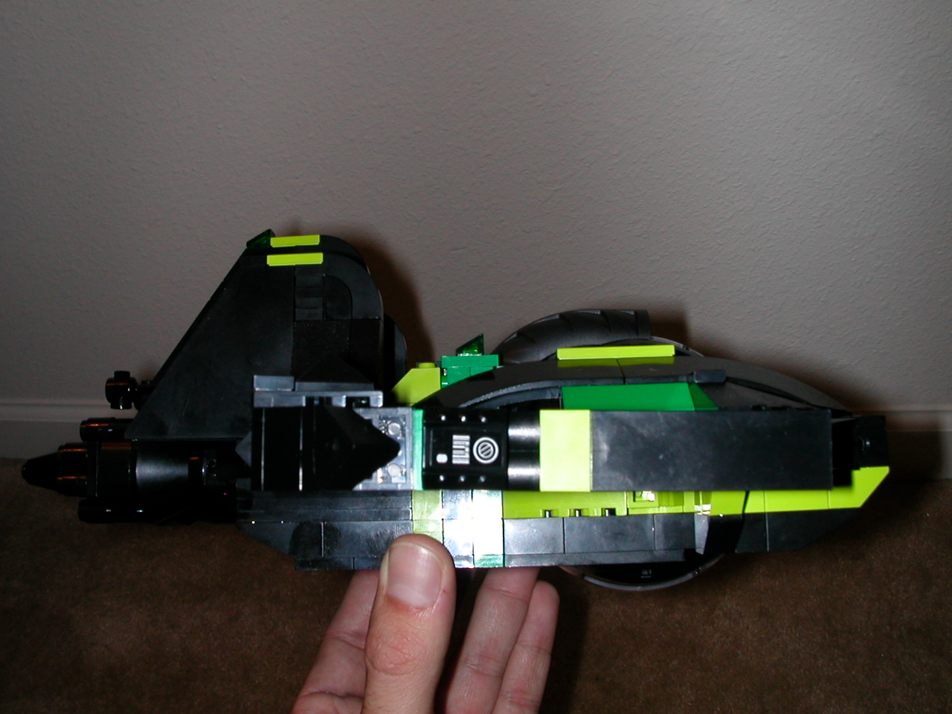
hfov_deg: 50.1
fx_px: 1018
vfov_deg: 38.7
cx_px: 476
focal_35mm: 37
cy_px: 357
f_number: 4.5
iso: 100
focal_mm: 5.6
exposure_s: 1/59.9
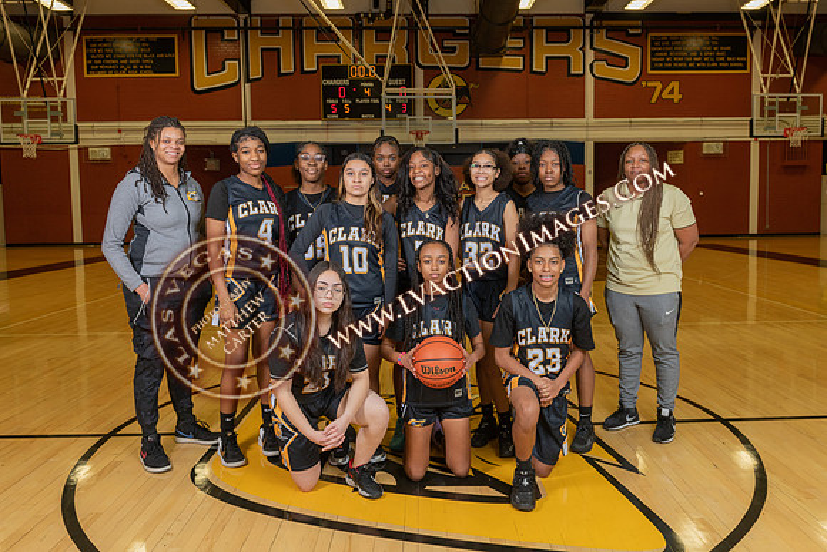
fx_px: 668
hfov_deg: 63.5
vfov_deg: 44.9
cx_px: 441
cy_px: 255
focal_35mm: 29
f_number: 7.1
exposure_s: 1/50
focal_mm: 26
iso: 250
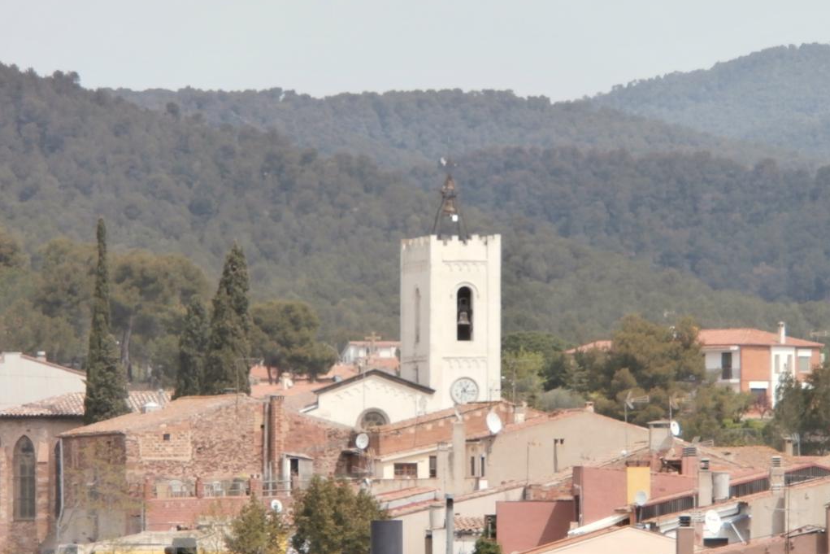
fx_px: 7217
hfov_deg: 6.6
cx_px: 415
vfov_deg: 4.4
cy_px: 265
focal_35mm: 313
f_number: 5.9
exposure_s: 1/320
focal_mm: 52.5
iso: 100
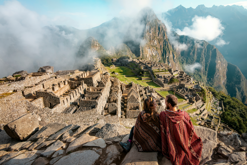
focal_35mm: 21
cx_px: 124
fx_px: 144
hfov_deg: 81.2
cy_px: 82
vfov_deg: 59.5
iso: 125
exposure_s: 1/160
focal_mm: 21
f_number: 13
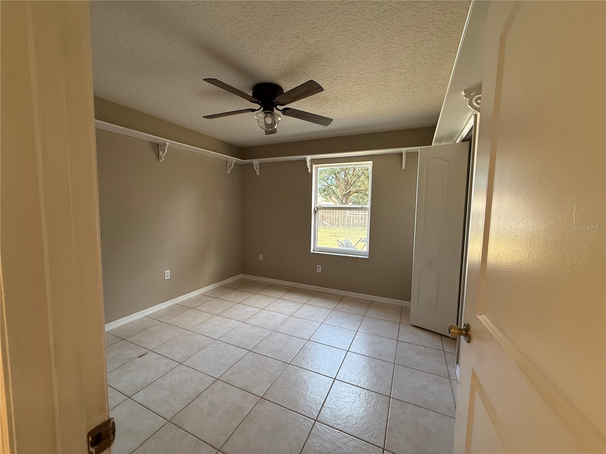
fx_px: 245
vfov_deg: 85.7
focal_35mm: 14
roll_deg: -1.7
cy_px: 227
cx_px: 303
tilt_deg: -5.3
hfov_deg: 102.1
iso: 200
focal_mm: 2.22
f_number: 2.2
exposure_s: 1/120
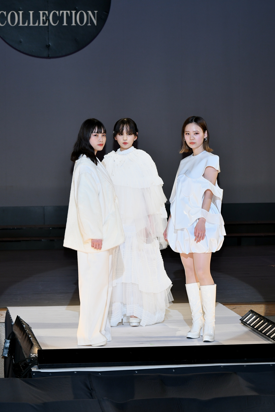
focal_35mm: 150
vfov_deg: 13.7
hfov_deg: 9.1
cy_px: 206
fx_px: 1719
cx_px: 138
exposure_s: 1/250
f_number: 6.3
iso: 800
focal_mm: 100
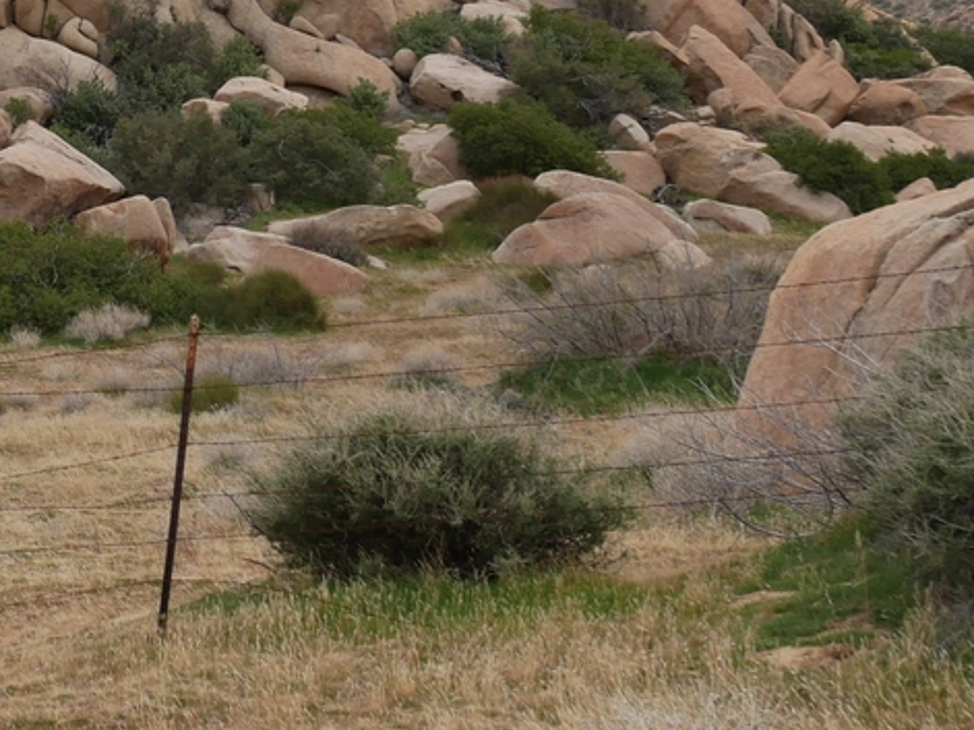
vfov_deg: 13.3
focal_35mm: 110
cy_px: -6
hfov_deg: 16.6
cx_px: -381
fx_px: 3094
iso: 200
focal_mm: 18
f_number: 7.1
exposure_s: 1/250
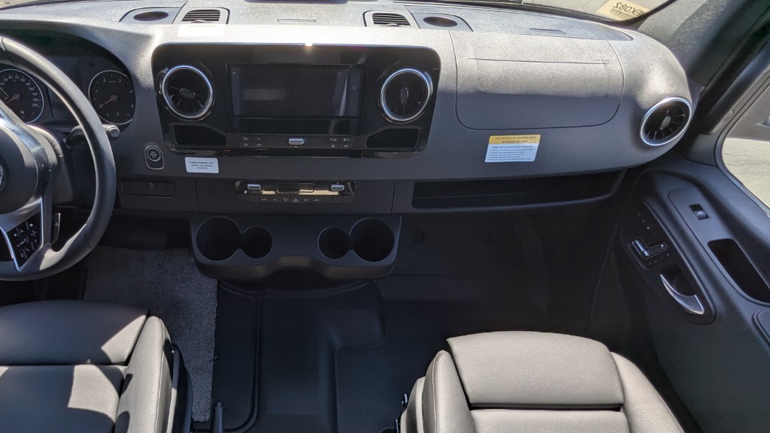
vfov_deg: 48.1
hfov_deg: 77.7
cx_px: 302
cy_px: 309
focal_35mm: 23
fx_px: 469
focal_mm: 2.35
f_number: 2.2
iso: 33
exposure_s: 1/417
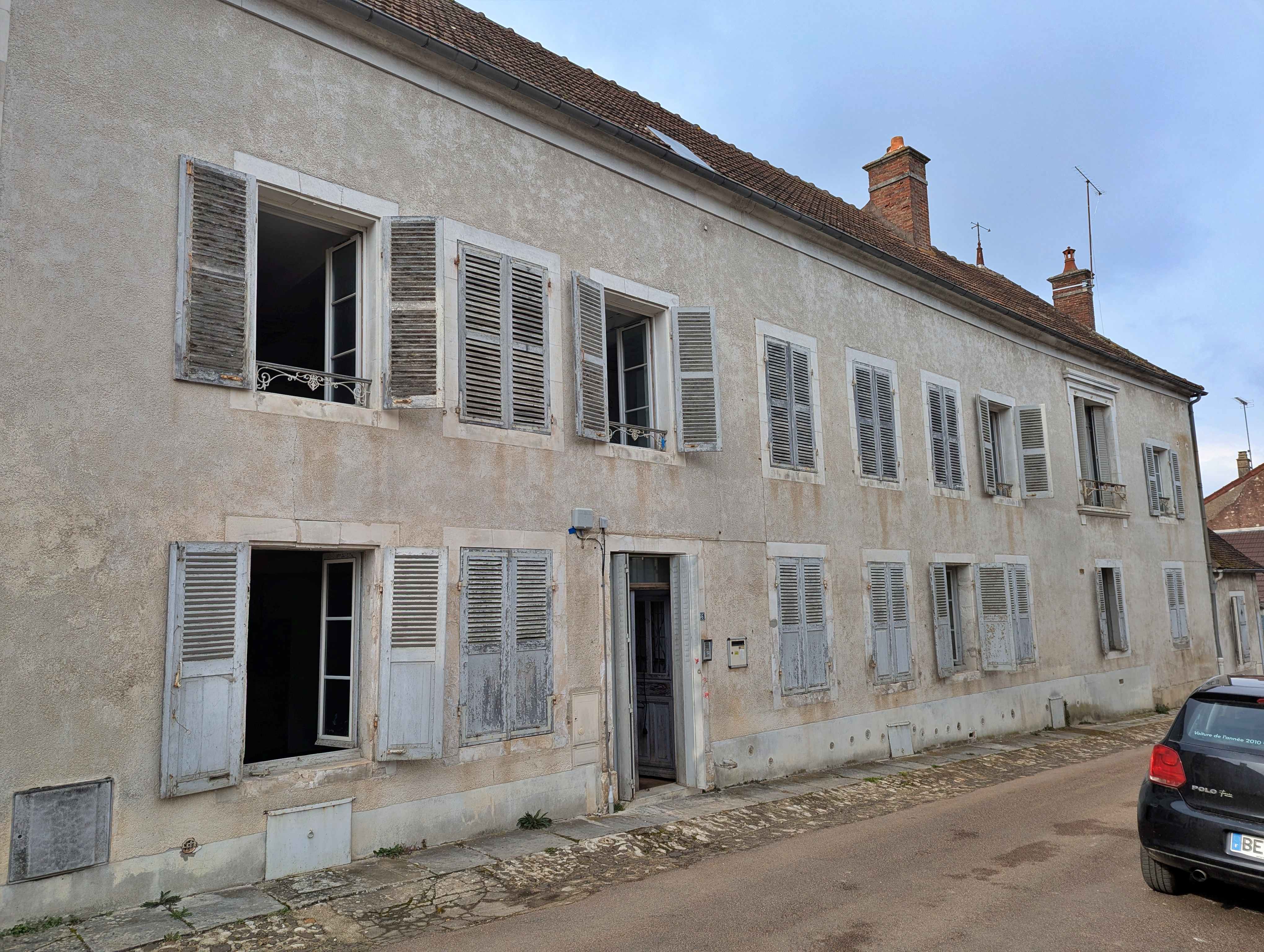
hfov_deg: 71.5
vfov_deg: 56.9
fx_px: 878
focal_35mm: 24
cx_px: 632
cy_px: 476
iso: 47
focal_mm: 6.81
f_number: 1.85
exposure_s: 1/1179
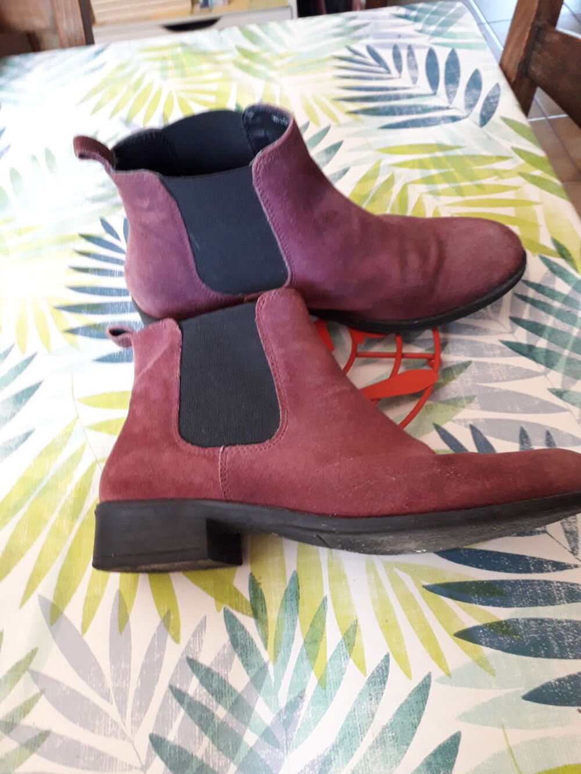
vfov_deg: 65.3
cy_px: 387
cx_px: 290
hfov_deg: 51.4
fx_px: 604
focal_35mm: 27
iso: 200
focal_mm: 3.6
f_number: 1.9
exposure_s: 1/25
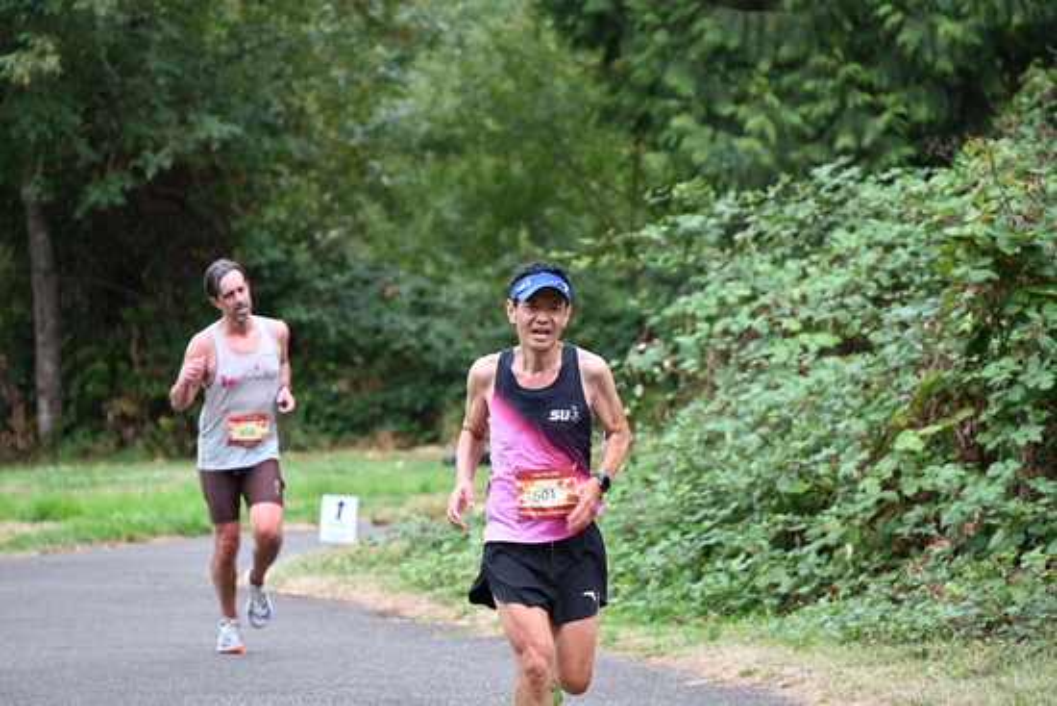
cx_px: 528
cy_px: 353
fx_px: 5873
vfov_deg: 6.9
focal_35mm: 200
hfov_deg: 10.3
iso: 1250
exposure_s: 1/250
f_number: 6.3
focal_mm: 200
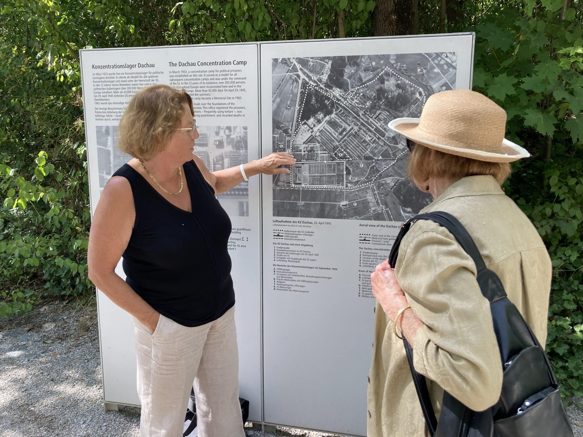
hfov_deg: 63.4
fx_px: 472
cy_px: 218
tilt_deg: -9.1
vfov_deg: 49.7
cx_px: 292
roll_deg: -0.1
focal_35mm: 28
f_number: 1.8
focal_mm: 3.99
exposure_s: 1/187
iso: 20
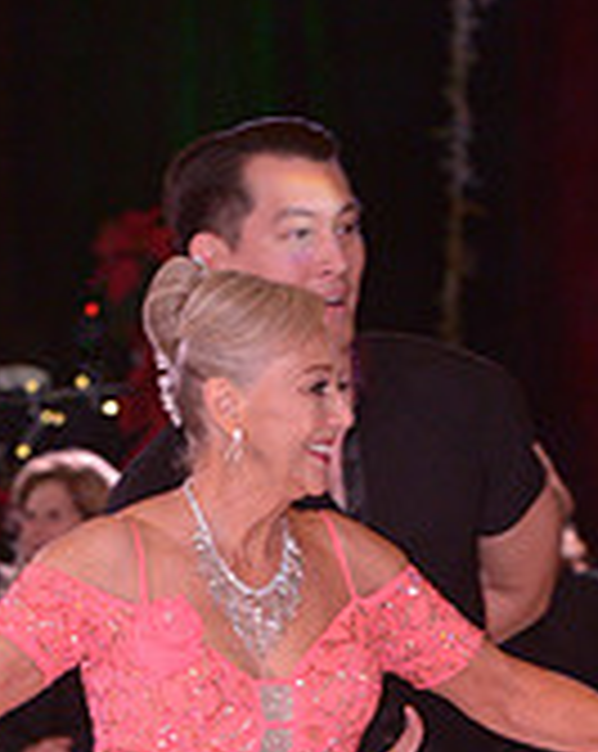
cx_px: 259
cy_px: 1000
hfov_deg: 4.2
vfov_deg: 5.3
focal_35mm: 366
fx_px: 8119
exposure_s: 1/200
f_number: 6.3
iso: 2000
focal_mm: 112
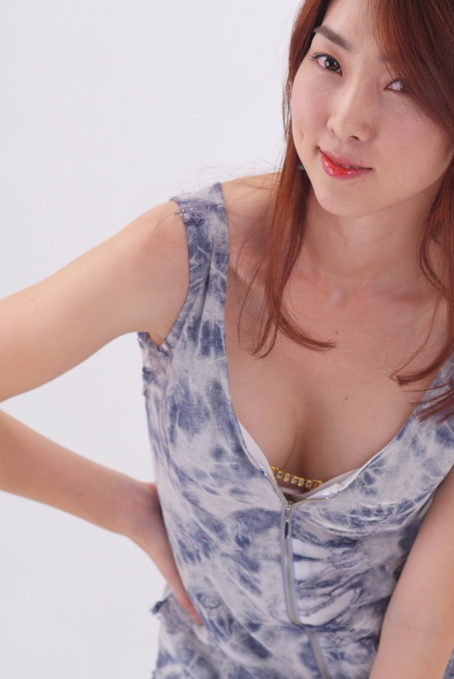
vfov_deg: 11.5
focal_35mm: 178
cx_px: 215
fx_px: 3358
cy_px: 374
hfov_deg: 7.7
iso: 200
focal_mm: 85
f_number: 4
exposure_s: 1/125
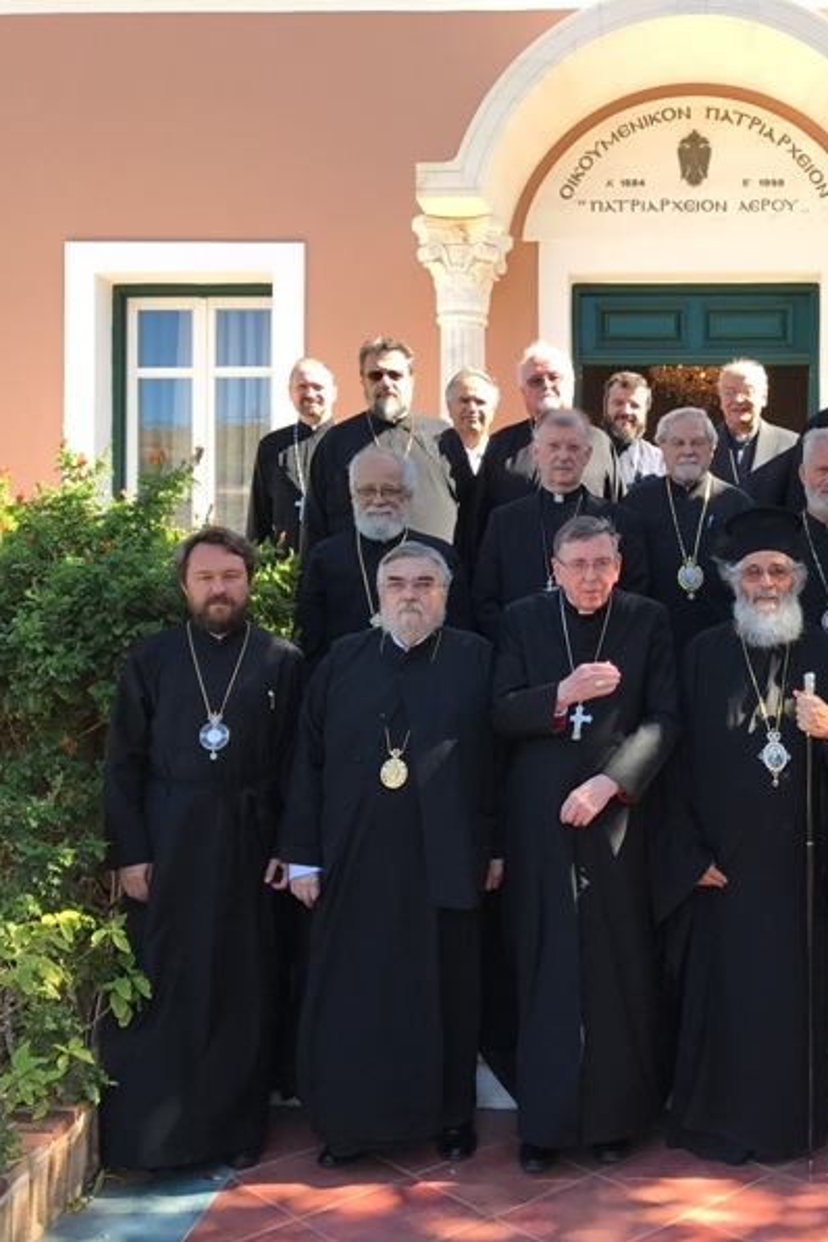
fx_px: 1345
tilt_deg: -0.6
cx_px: 693
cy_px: 622
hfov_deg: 33.0
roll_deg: +0.1
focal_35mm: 39
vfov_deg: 49.6
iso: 20
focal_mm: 3.99
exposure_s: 1/351
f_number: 1.8
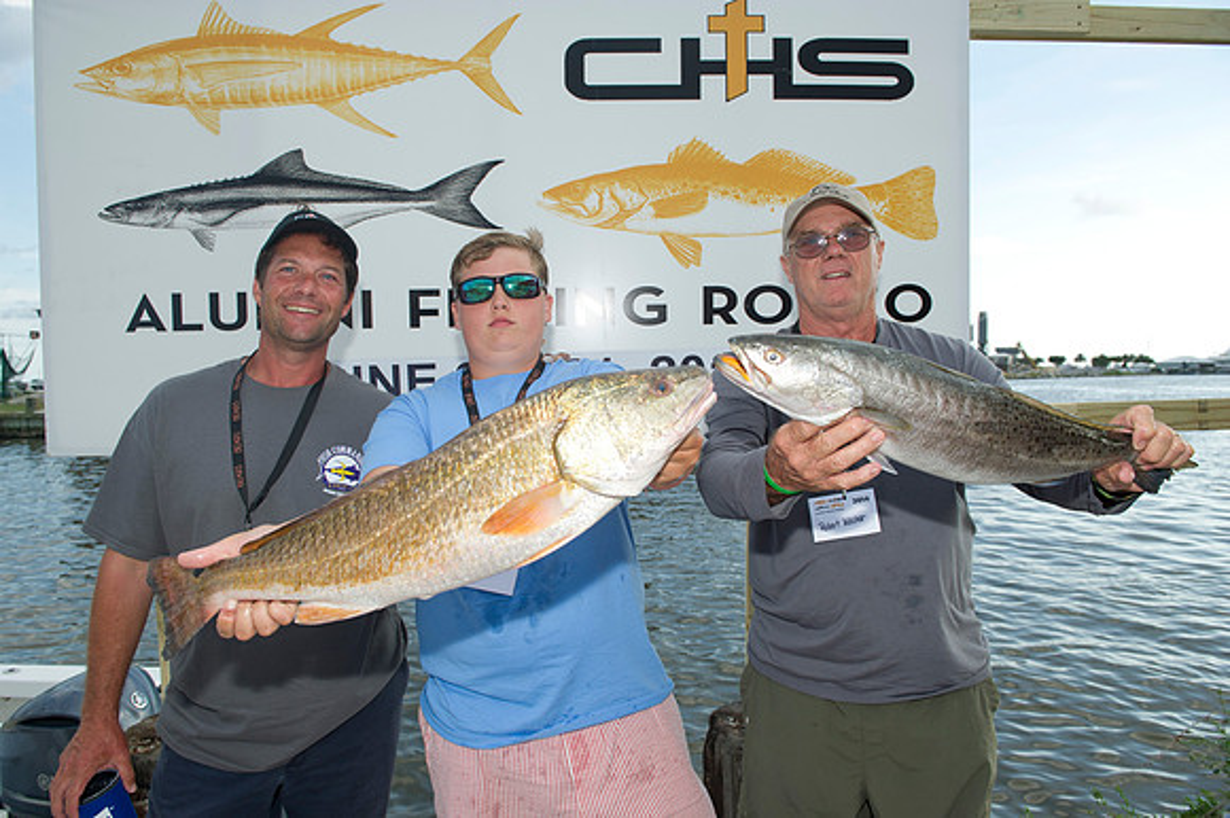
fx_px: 820
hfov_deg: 73.8
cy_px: 409
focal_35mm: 24
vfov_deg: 53.1
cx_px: 615
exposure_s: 1/250
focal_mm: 24
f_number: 6.3
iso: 200
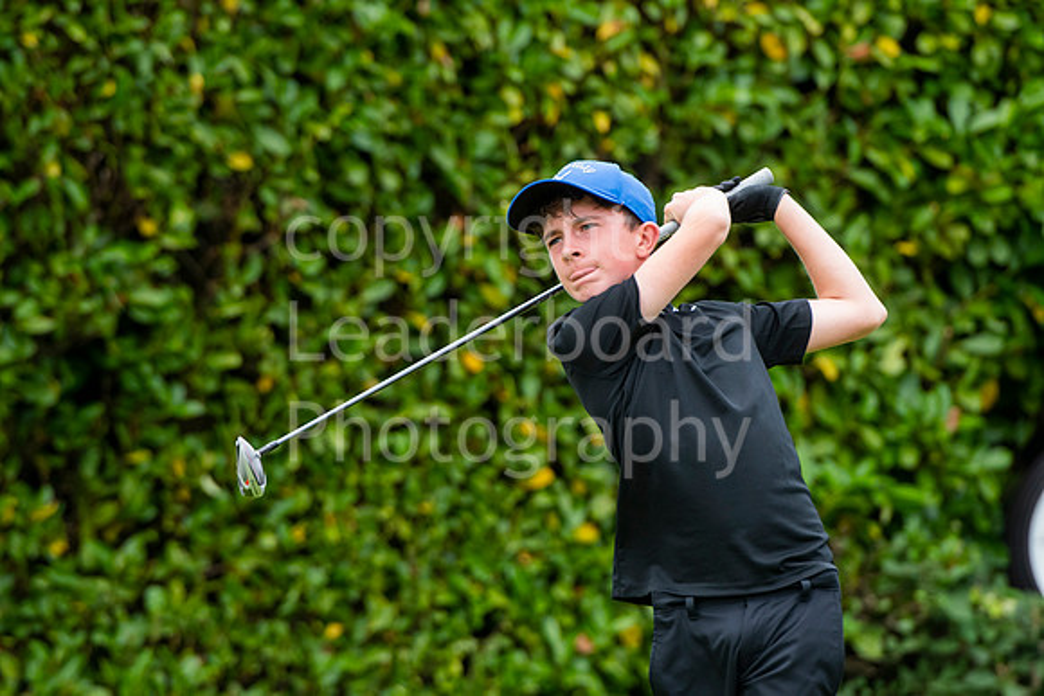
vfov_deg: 4.6
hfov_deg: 6.9
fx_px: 8702
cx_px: 522
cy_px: 348
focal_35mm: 300
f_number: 4
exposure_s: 1/1600
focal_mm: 200
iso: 800
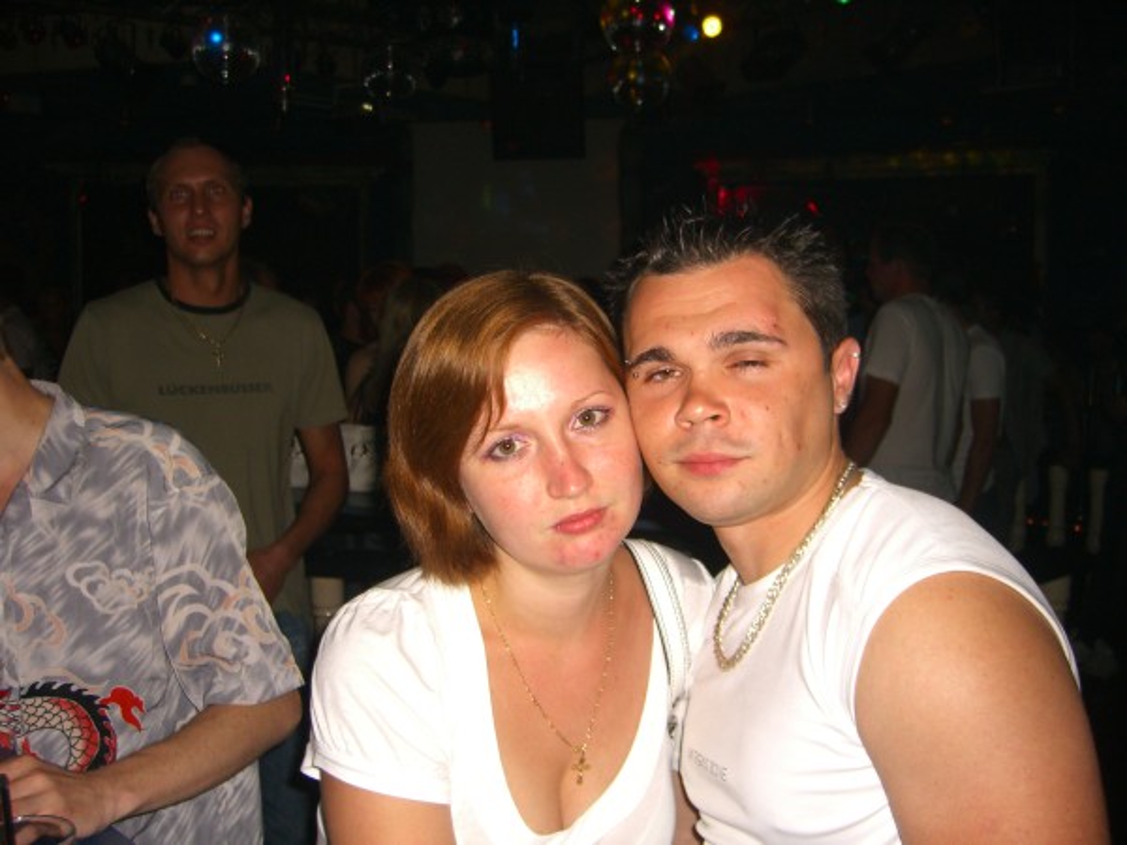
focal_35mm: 38
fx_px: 1237
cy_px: 422
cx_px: 564
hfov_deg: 49.0
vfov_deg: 37.7
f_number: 2.8
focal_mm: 7.9
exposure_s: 1/60
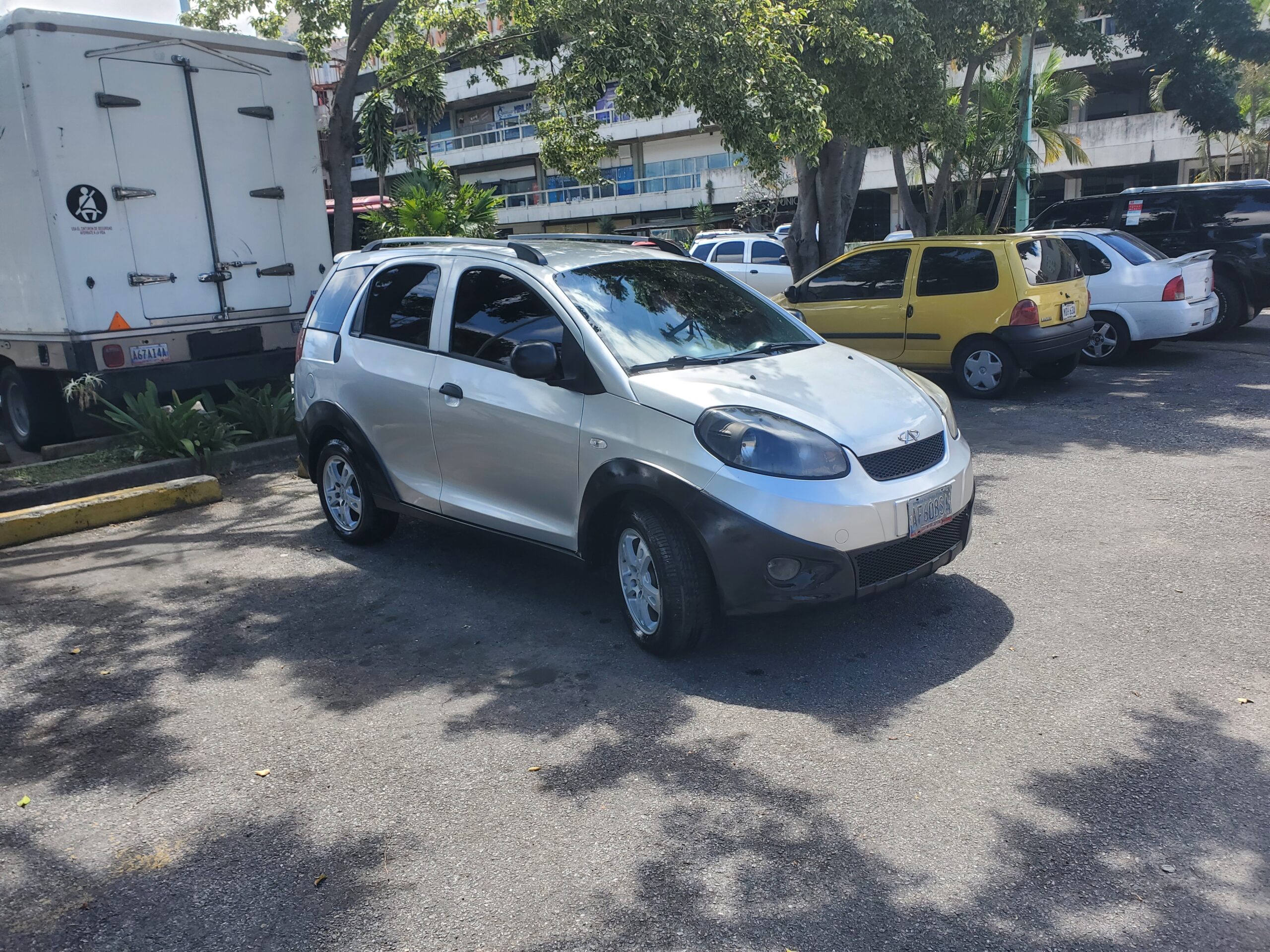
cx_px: 635
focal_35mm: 26
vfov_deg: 53.1
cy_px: 476
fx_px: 954
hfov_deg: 67.3
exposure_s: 1/514
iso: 50
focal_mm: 4.3
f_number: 2.4
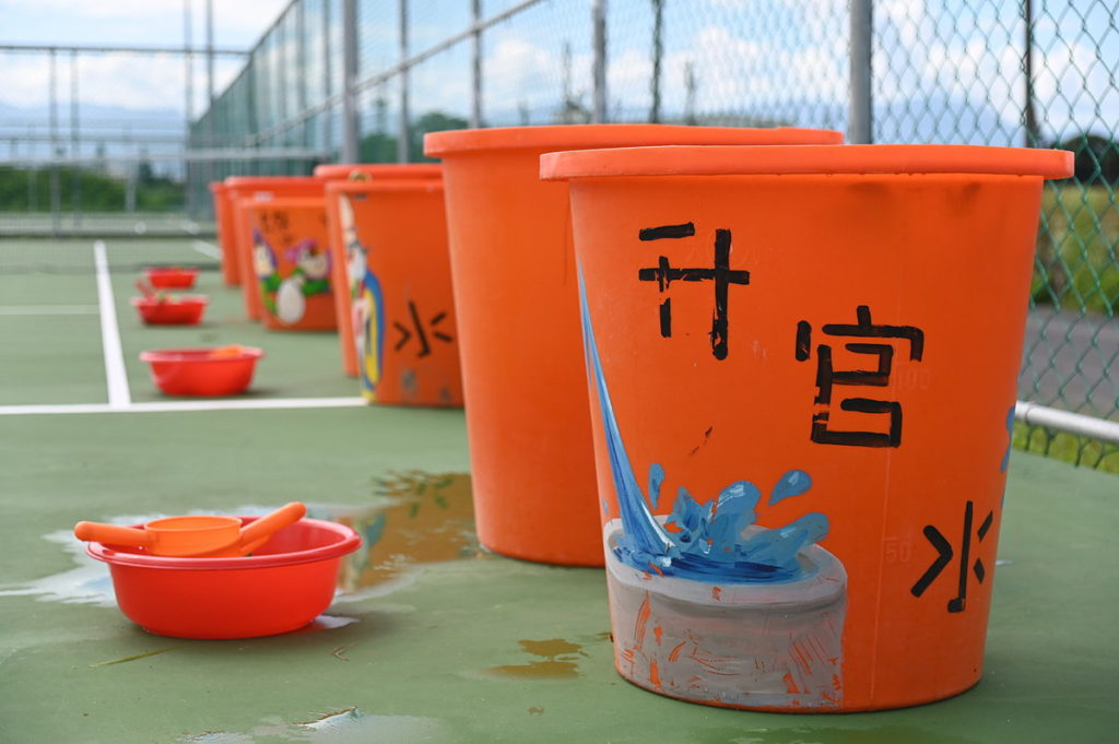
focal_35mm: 62
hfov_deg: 32.4
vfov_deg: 21.9
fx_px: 1926
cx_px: 560
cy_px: 372
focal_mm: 62
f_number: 4
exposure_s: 1/1250
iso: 200
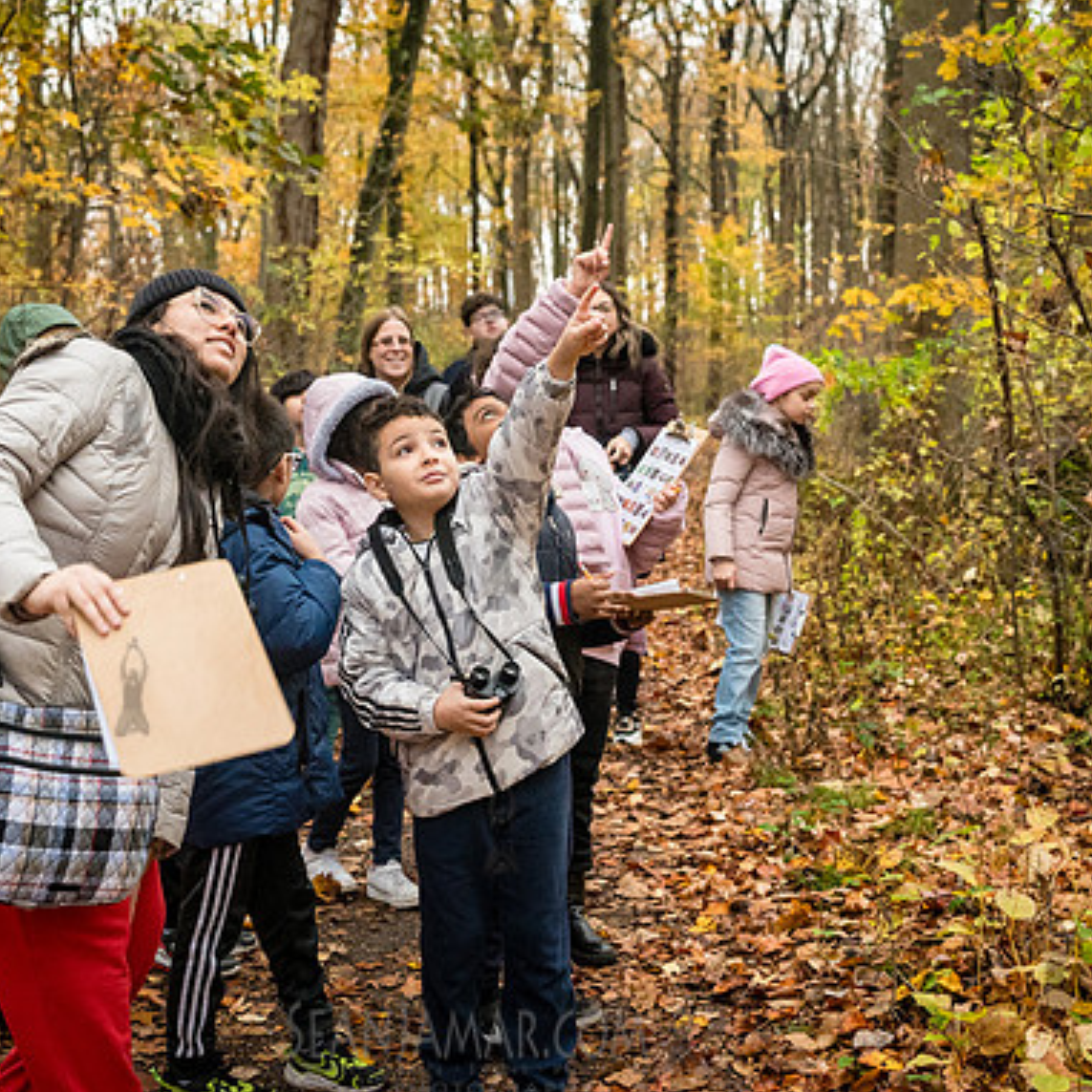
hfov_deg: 33.4
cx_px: 478
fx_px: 1820
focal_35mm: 51
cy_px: 520
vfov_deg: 33.4
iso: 6400
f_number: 3.5
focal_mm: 35
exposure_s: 1/250
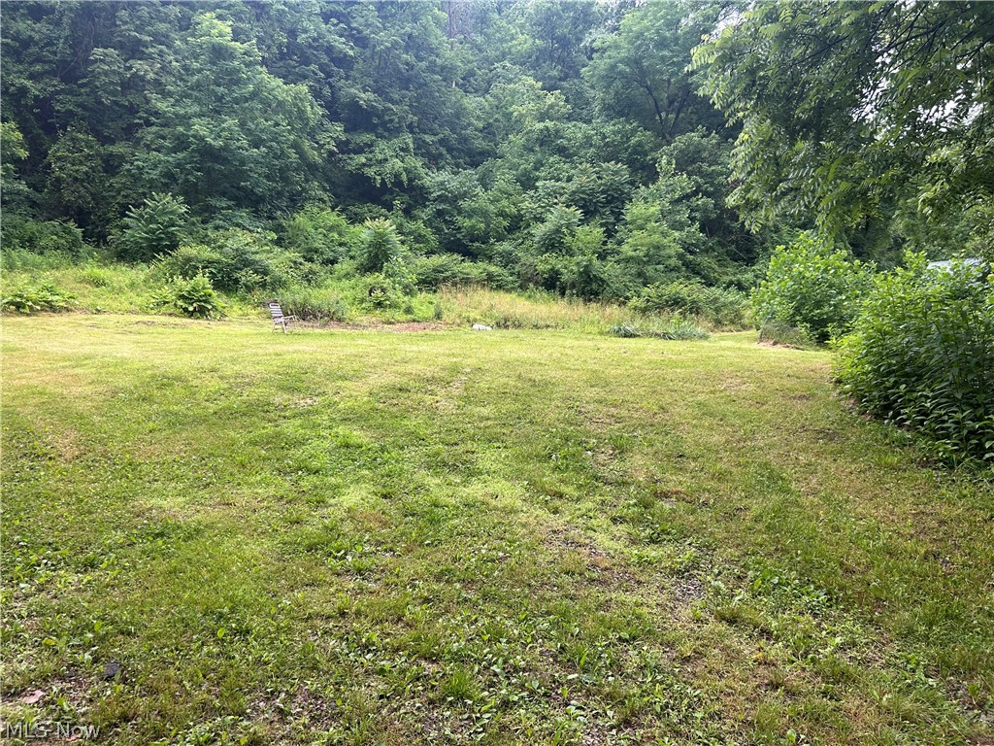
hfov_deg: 67.3
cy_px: 373
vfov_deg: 53.1
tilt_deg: +0.9
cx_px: 497
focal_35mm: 26
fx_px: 747
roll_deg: +2.9
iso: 40
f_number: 1.5
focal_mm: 5.7
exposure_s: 1/121
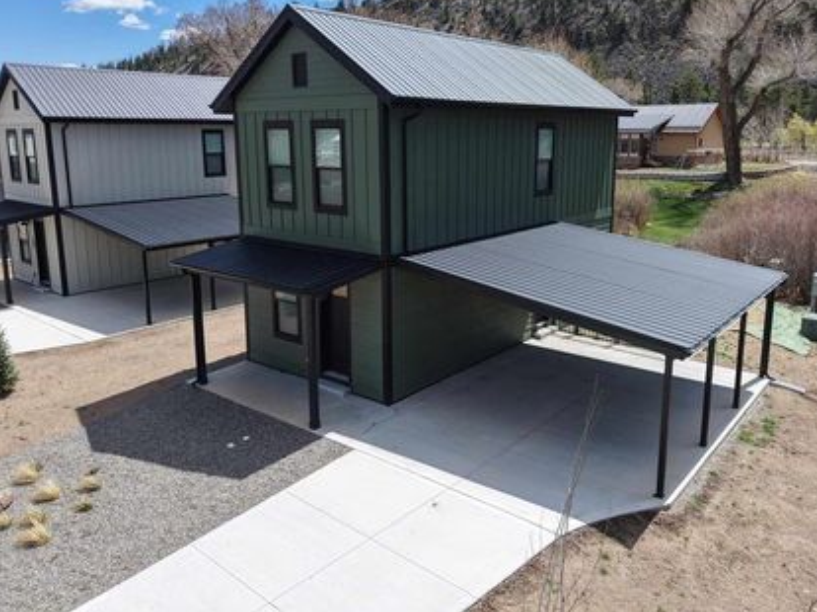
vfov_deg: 48.0
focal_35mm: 29
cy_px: 258
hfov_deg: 61.7
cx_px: 426
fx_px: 684
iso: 180
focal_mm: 8.67
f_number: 1.8
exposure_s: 1/4000
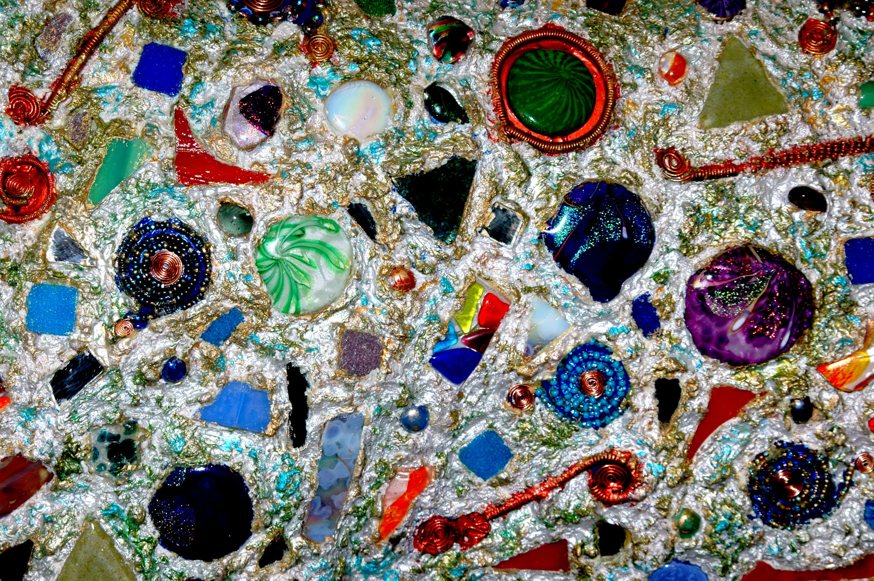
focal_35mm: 105
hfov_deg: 19.5
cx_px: 437
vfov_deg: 13.0
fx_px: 2547
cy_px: 290
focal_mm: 70
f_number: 5
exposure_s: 1/60
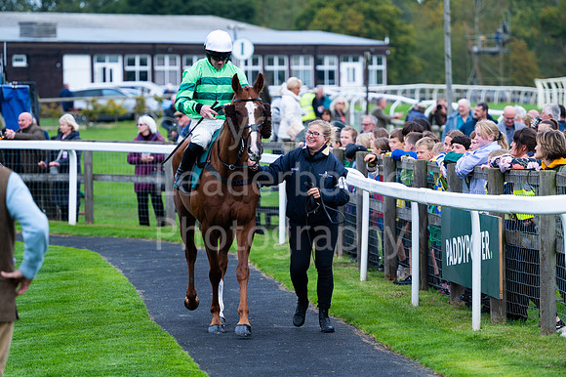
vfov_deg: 7.8
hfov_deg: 11.8
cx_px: 283
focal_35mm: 175
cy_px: 188
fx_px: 2750
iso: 400
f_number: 4
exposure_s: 1/800
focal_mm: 175
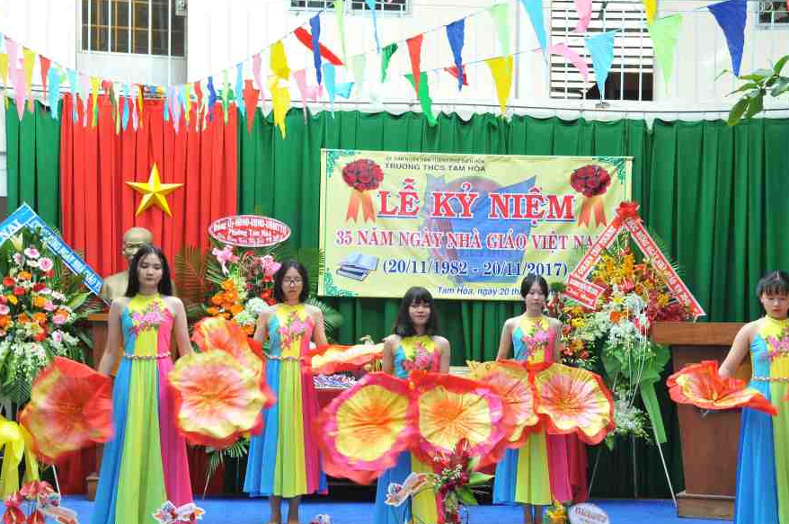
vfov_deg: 16.6
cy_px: 266
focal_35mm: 82
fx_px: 1795
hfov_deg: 24.8
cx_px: 423
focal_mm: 48
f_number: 8
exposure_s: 1/30
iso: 200
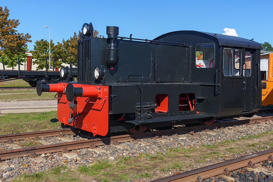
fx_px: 284
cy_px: 91
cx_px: 136
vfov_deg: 35.5
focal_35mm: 38
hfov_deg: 51.3
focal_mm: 25
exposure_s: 1/400
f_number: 6.3
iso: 100
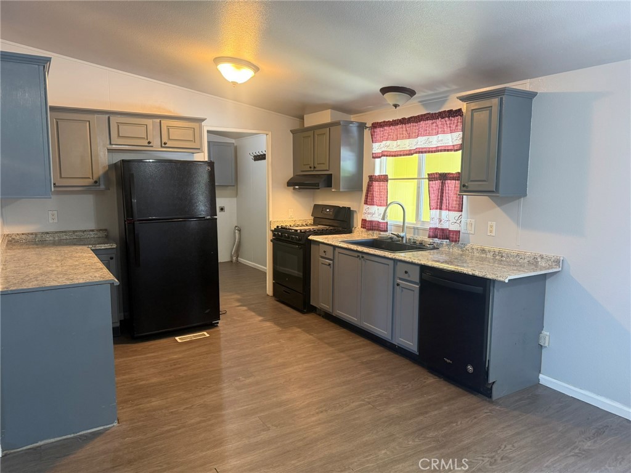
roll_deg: -1.1
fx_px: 437
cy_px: 236
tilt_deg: -7.8
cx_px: 316
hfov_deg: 71.6
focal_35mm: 24
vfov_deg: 56.8
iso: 250
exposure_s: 1/60
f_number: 1.78
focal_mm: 6.76
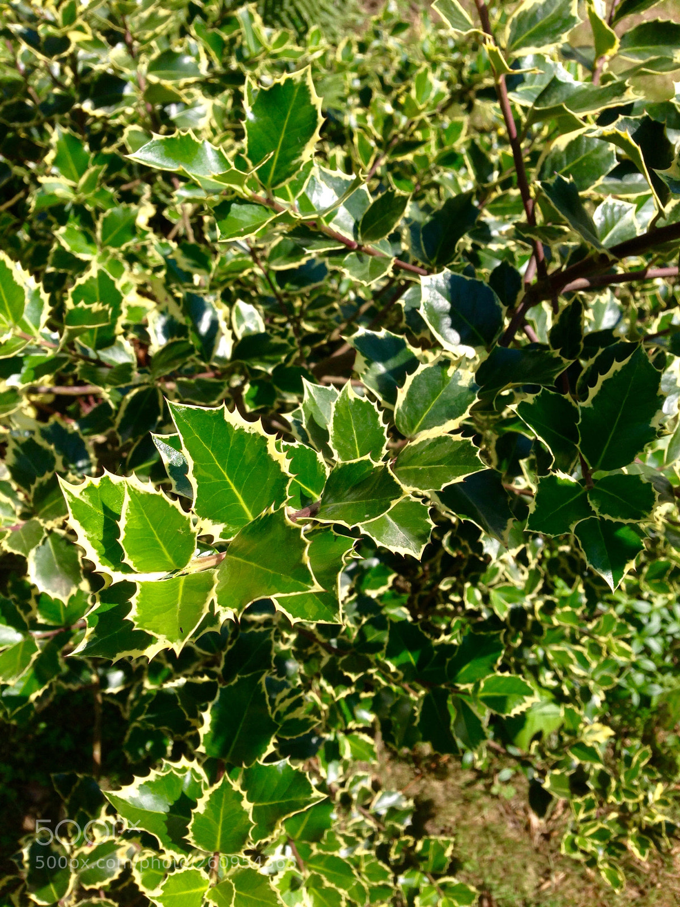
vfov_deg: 55.4
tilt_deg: -51.5
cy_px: 454
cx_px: 340
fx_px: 864
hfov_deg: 42.9
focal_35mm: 33
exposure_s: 1/861
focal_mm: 4.12
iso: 50
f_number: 2.4
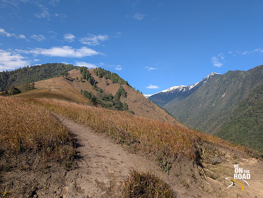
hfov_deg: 71.5
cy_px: 99
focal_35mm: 24
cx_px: 132
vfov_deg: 57.0
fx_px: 183
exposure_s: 1/849
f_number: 1.68
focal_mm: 6.9
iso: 20
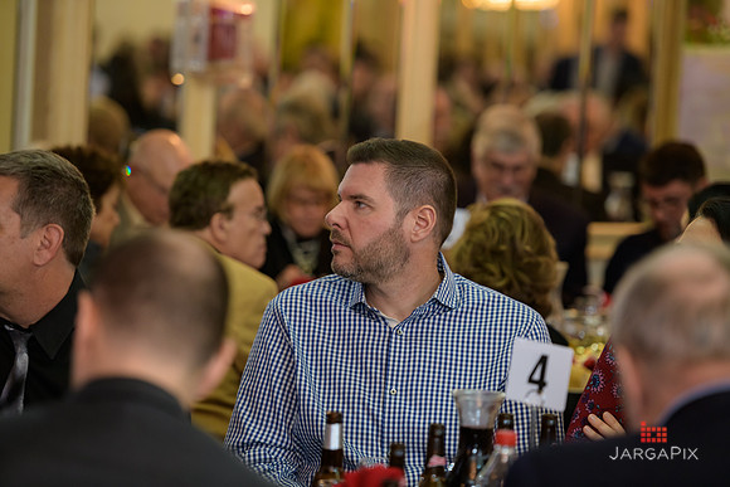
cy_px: 244
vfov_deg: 8.6
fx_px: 3245
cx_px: 365
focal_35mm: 160
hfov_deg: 12.8
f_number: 3.2
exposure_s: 1/125
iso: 1000
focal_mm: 160
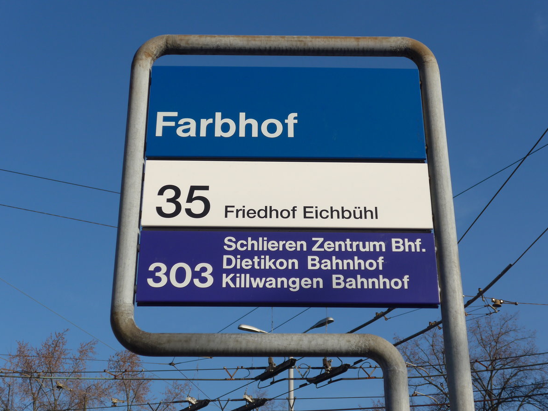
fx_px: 950
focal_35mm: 60
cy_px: 203
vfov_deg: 24.4
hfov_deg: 32.2
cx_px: 276
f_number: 3.5
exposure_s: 1/1600
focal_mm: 12
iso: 80
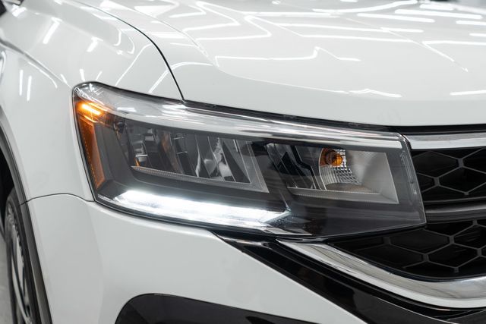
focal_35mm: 42
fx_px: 567
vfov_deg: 31.9
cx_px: 243
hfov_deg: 46.4
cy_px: 162
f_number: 3.2
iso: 200
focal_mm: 28
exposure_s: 1/50
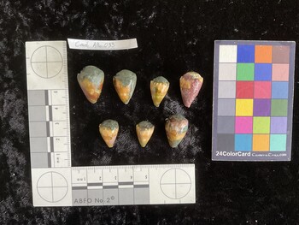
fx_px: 251
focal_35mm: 29
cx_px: 150
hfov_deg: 61.6
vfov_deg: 48.3
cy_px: 112
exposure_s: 1/60
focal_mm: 3
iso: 100
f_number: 1.8
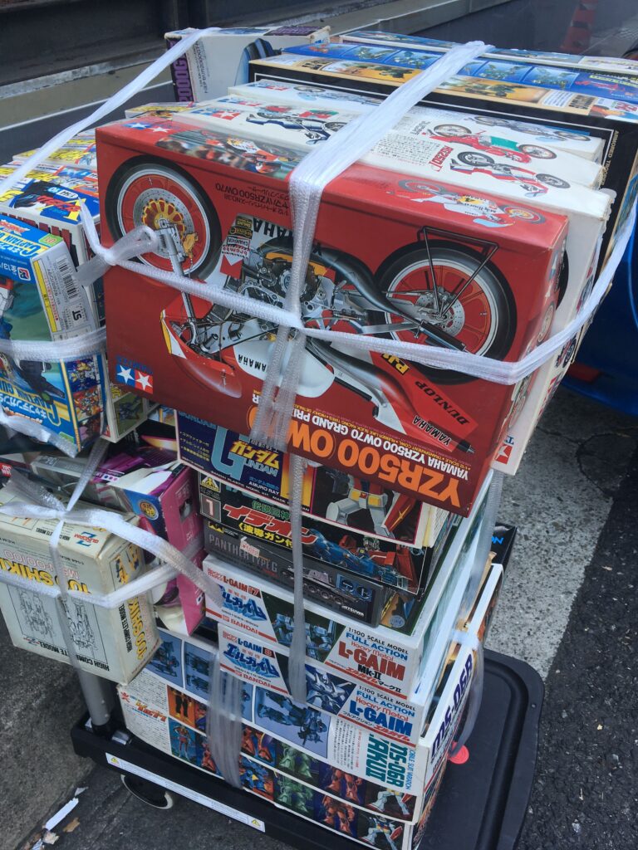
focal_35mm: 29
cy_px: 425
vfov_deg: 61.7
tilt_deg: -36.6
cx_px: 319
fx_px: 713
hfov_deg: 48.2
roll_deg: +1.4
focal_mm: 4.15
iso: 25
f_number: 2.2
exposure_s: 1/288
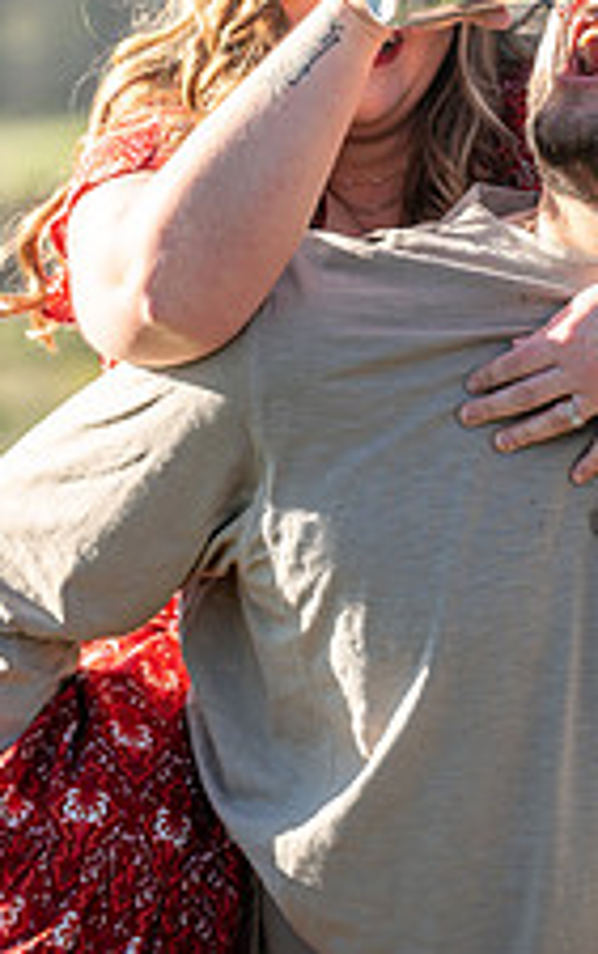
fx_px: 7157
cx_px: 556
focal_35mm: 275
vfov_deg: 7.6
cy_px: 59
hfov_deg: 4.8
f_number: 4
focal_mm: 135
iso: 50
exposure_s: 1/250
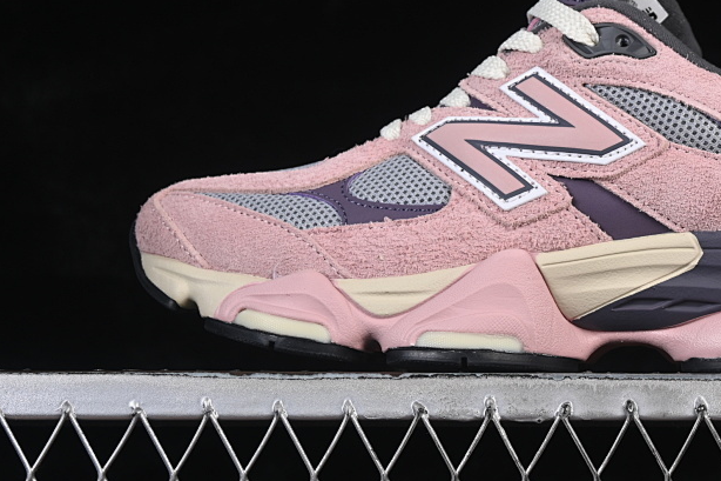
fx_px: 2643
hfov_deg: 15.5
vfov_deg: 10.4
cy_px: 108
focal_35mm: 132
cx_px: 554
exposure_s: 1/80
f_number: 8
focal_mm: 50
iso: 160
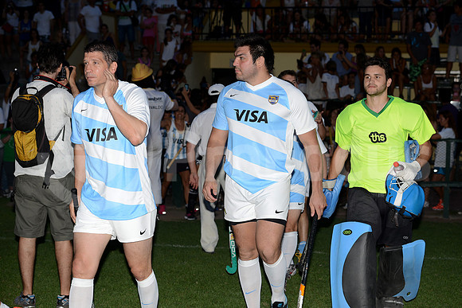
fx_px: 899
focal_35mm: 70
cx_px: 231
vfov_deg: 19.5
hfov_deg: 28.8
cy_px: 154
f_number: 5
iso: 250
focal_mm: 70
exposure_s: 1/160
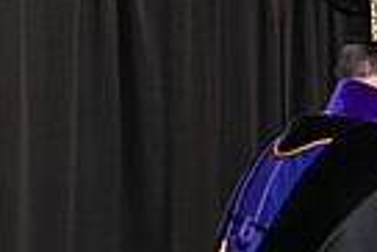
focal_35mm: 298
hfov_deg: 6.8
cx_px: 574
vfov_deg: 4.6
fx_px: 3124
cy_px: 215
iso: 2000
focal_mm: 70
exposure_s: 1/125
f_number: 5
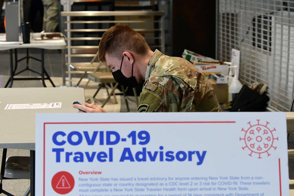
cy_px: 98
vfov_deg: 13.0
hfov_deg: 19.5
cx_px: 147
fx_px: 857
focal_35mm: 105
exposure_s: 1/400
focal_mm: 70
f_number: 5.6
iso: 3200
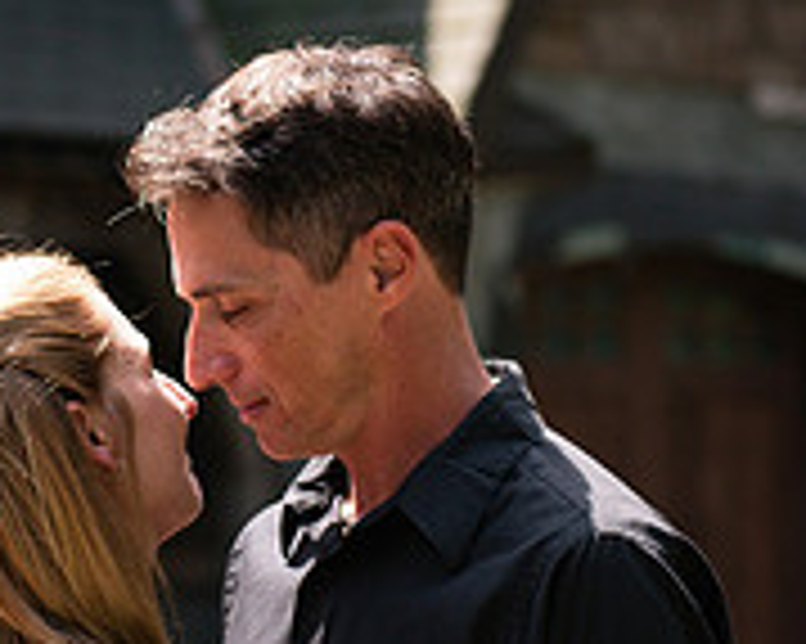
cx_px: 234
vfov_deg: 7.3
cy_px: 354
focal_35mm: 213
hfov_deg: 9.1
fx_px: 5078
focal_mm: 70
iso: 500
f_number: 2.8
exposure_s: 1/4000
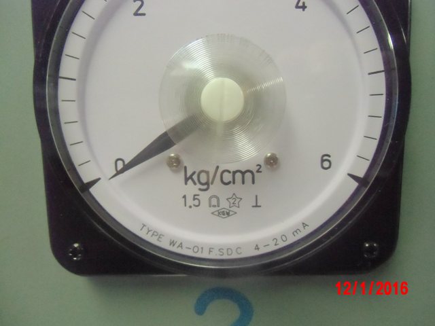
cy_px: 163
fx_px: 302
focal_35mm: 24
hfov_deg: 71.6
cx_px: 218
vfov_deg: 56.8
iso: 800
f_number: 3
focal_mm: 4.24
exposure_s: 1/80
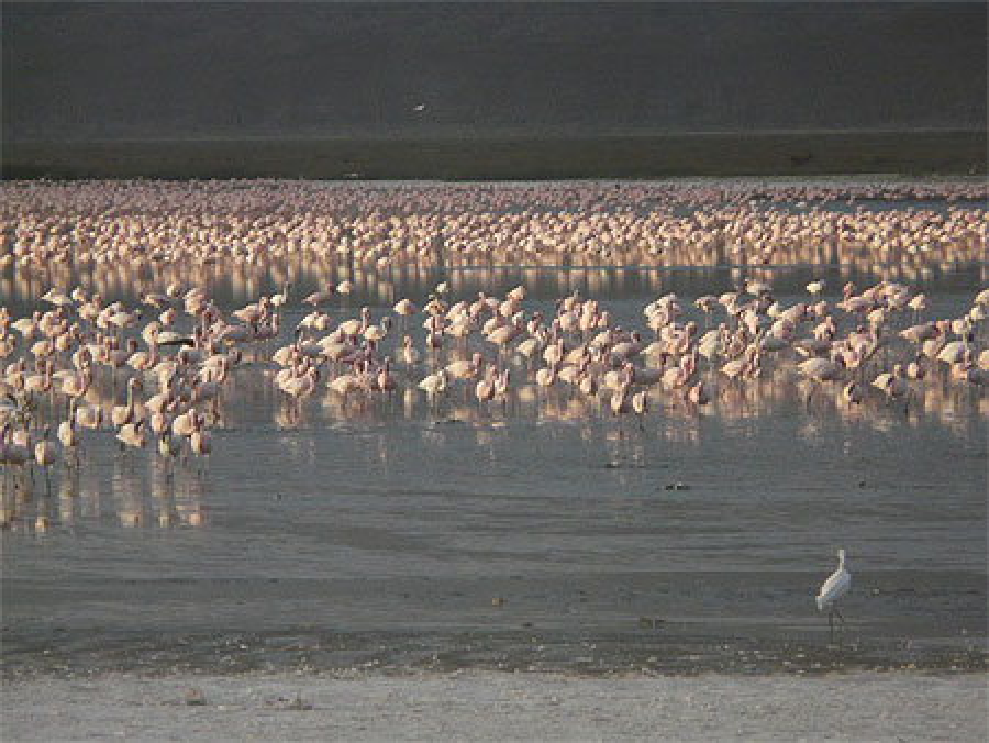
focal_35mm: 504
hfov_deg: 3.9
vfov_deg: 3.0
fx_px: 14407
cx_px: 494
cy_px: 372
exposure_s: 1/320
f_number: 4.2
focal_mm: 82.8
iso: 200
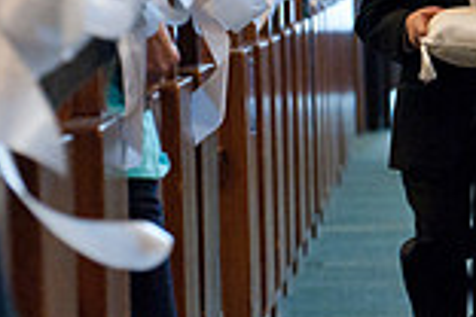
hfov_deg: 4.8
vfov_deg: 3.2
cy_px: -27
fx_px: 5698
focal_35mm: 431
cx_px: 671
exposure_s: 1/80
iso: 5000
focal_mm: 116
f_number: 6.3
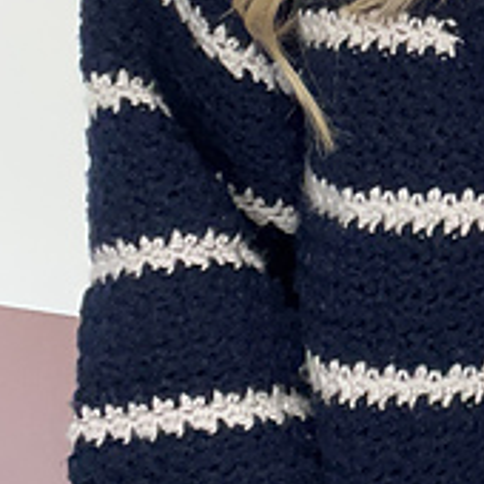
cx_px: 635
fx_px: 1582
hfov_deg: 16.4
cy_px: -20
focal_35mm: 100
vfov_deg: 16.9
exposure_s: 1/60
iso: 250
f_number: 2.2
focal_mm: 2.71
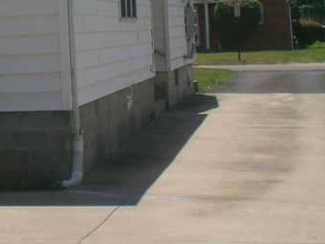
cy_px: -46
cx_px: -119
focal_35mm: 156
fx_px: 1464
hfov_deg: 12.2
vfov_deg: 9.4
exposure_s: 1/500
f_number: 5.1
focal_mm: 8.44
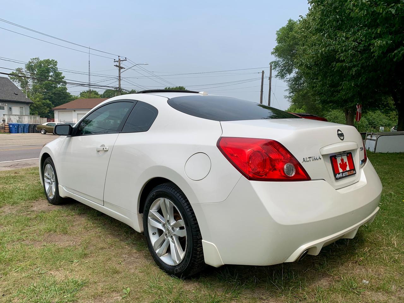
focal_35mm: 26
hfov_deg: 67.3
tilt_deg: -7.1
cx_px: 202
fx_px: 303
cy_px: 152
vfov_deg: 53.1
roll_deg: +0.4
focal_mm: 4.25
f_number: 1.8
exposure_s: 1/3185
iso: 25
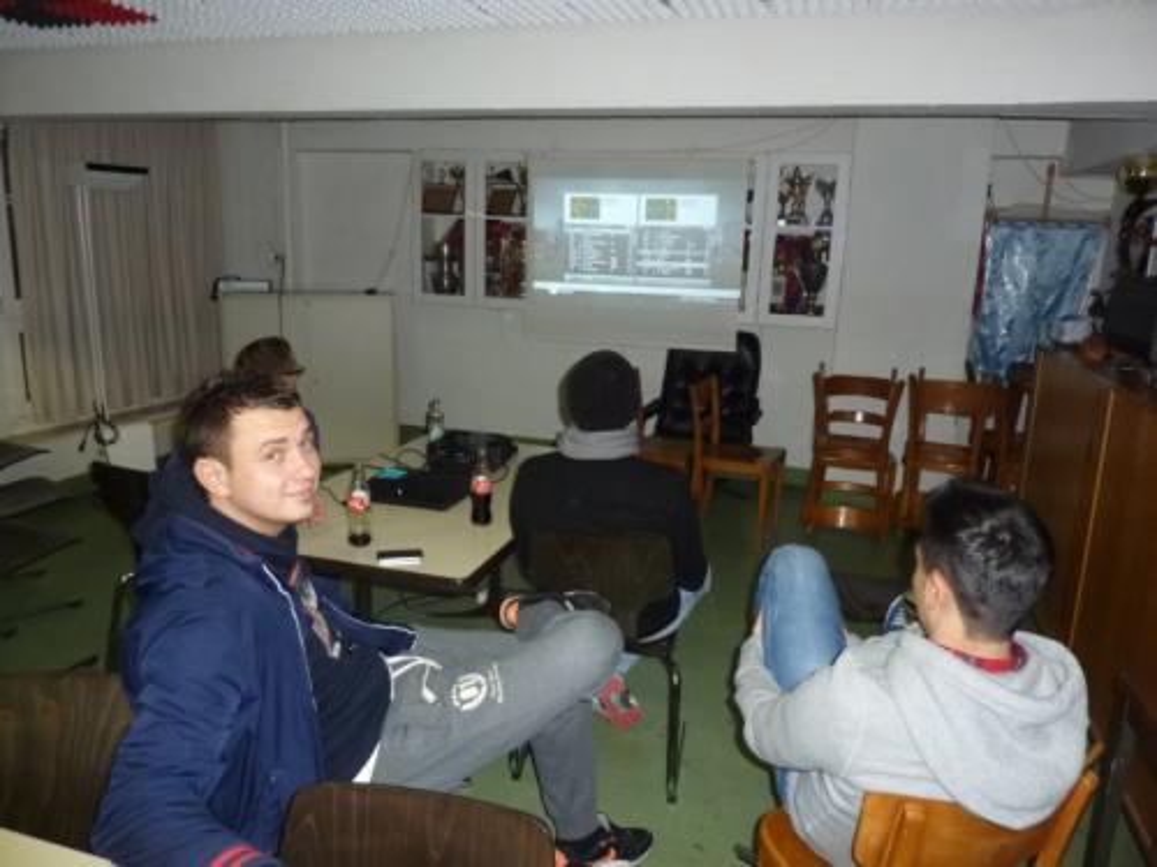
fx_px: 836
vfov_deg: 54.9
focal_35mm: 25
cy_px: 434
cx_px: 578
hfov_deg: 69.4
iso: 320
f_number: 3.3
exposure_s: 1/30
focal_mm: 4.1
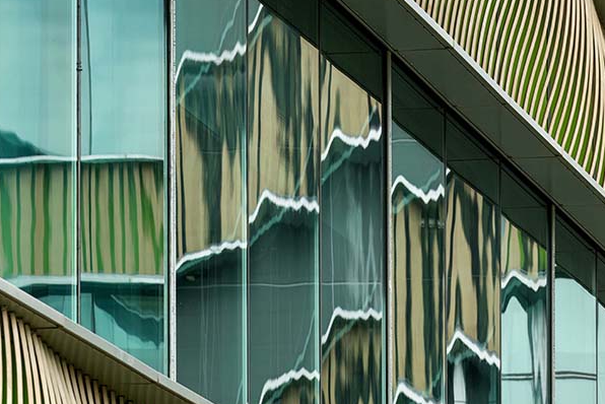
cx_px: 188
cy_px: 188
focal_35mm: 322
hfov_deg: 6.4
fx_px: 5414
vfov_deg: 4.3
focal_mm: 200
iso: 2200
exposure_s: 1/400
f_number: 8
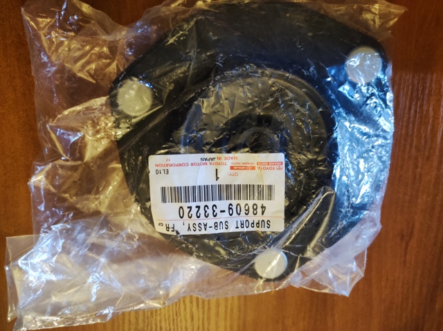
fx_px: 217
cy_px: 166
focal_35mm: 17
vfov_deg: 74.6
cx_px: 222
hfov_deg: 91.1
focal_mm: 4.74
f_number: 1.79
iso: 920
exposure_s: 1/33
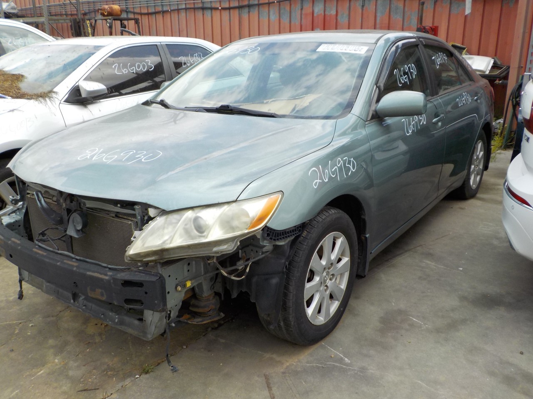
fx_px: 462
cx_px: 266
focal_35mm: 30
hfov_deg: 60.0
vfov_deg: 46.8
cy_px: 200
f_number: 3.3
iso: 125
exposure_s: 1/640
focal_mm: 4.1
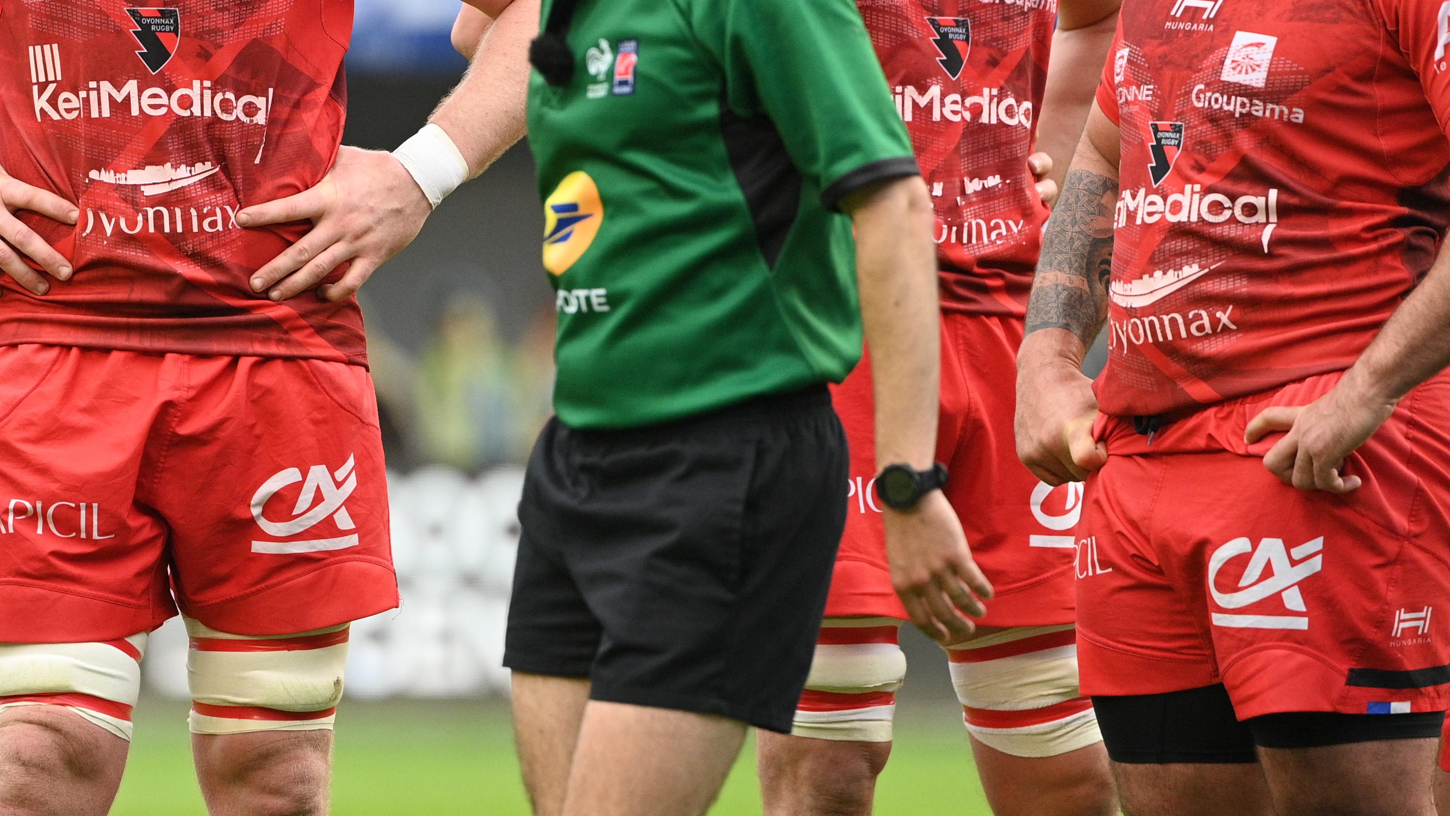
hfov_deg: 3.0
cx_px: 218
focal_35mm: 720
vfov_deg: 1.7
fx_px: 27685
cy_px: 34
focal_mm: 400
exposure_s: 1/1600
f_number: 5
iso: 2000
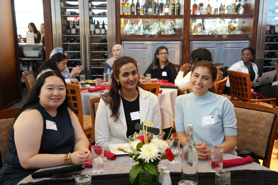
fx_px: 340
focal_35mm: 44
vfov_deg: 30.5
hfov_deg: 44.5
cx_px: 139
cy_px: 92
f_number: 4
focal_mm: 44
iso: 2500
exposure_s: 1/160
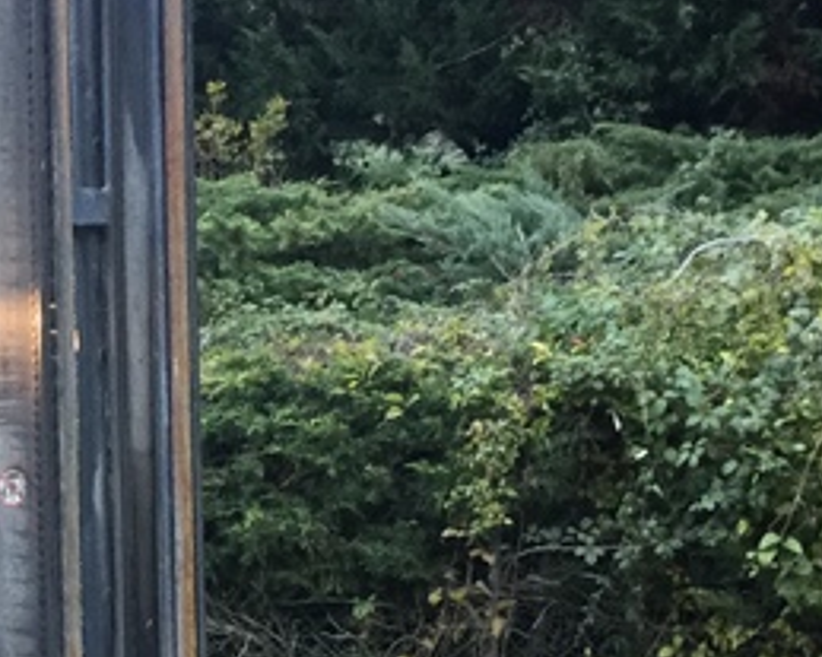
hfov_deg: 18.7
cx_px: -102
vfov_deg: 15.5
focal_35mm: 98
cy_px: 568
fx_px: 2383
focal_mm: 3.3
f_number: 2.4
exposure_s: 1/33
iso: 50
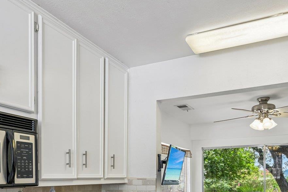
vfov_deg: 35.3
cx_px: 146
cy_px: 179
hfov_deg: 54.4
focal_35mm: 35
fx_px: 280
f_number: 6.7
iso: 100
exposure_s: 1/20
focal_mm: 15
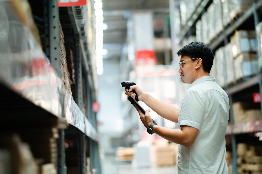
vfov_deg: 16.1
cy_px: 87
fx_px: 618
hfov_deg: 23.9
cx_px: 131
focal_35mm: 85
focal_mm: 85
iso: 400
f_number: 2
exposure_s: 1/125
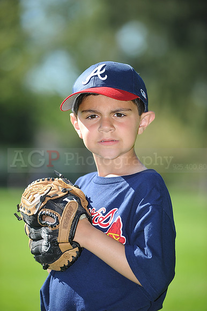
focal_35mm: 200
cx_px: 104
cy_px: 156
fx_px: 1727
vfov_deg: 10.3
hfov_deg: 6.9
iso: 200
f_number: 4
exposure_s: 1/800
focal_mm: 200
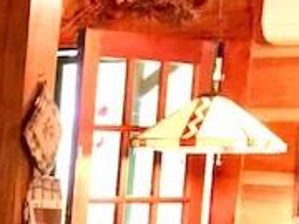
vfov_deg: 10.0
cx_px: -402
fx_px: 1252
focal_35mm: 145
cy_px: 290
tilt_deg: -5.3
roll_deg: -1.3
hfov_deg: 11.4
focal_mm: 4.15
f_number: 2.2
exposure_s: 1/8
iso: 125
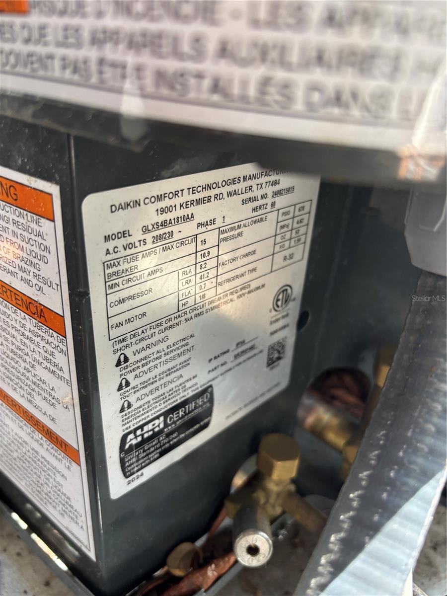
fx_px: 448
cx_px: 224
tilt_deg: -29.1
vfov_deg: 67.3
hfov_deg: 53.1
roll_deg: -5.3
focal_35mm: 26
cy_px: 298
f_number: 1.6
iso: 125
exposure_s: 1/68
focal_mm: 5.96
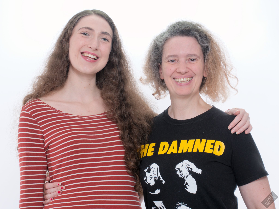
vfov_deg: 12.1
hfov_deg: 16.1
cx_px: 140
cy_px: 104
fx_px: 983
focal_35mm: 122
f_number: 10
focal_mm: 61
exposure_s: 1/125
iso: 200
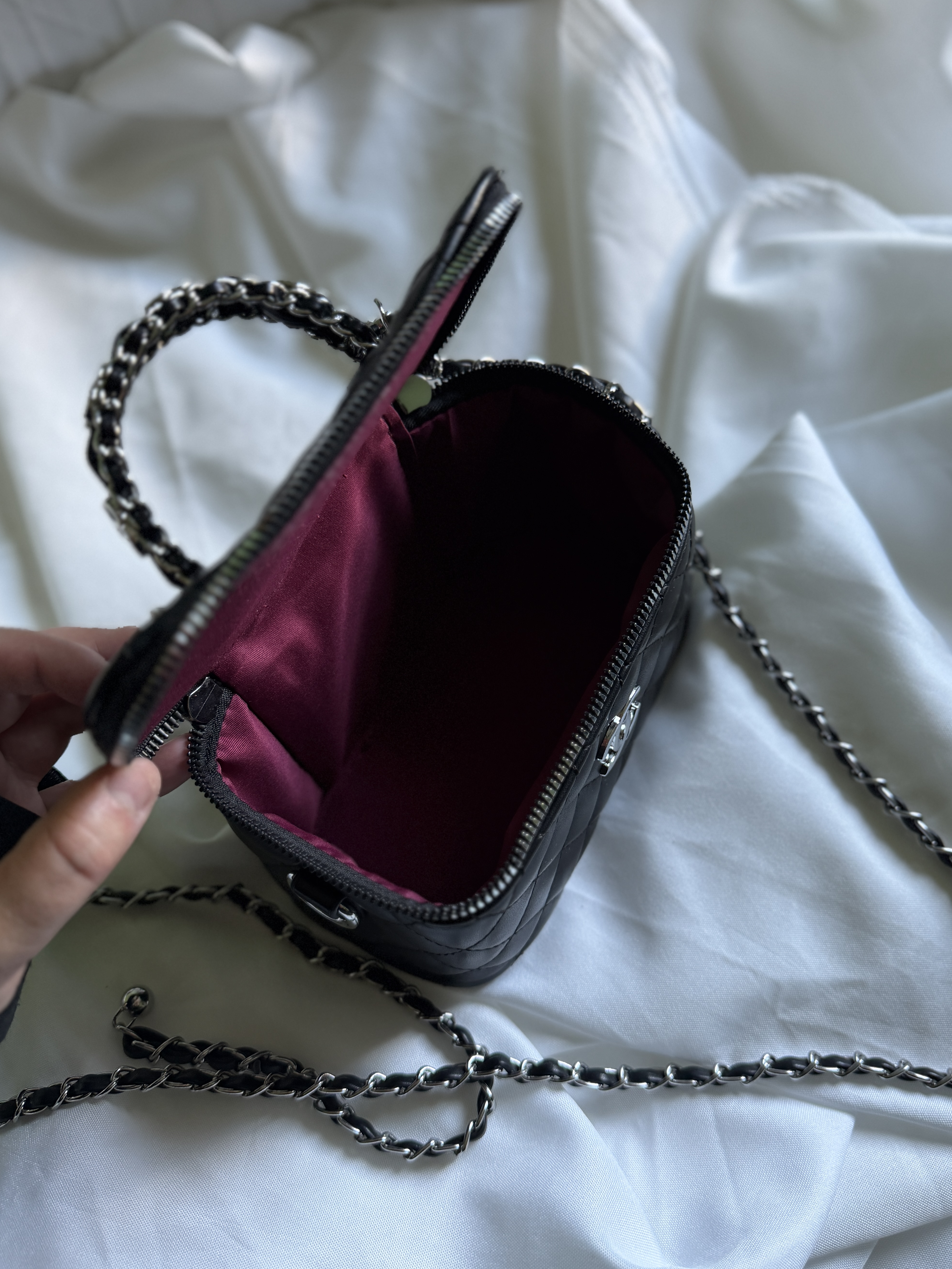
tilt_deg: -65.1
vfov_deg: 67.3
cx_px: 475
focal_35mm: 26
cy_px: 654
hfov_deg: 53.1
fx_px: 954
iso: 200
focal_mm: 6.76
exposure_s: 1/79
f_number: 1.78
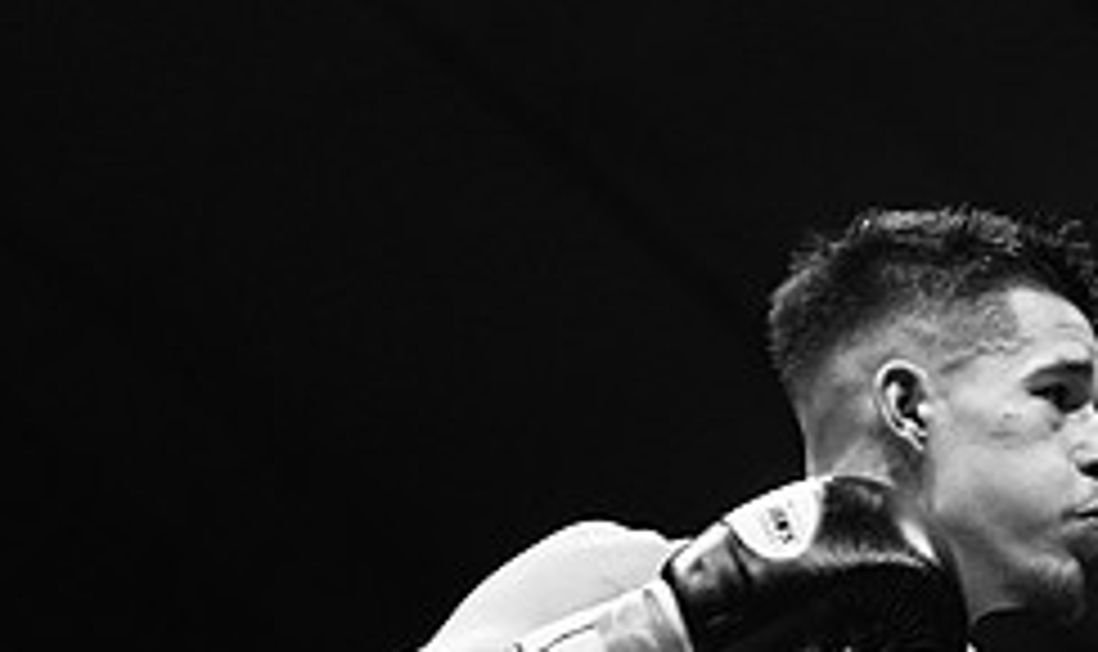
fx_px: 6169
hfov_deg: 10.1
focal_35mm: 209
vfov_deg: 6.1
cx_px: 1203
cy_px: 382
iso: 4000
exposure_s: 1/1000
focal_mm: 70
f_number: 2.5
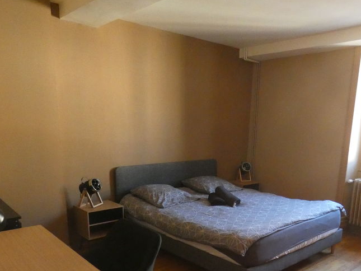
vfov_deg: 44.0
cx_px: 222
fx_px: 323
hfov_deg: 57.7
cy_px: 203
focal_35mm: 31
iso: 1250
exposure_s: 1/60
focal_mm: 3.6
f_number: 2.8
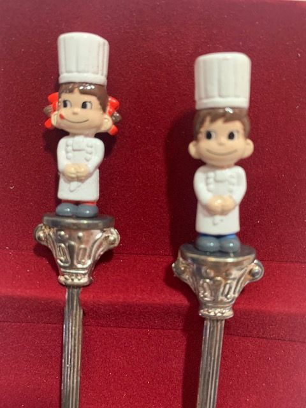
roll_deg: +1.8
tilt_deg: -14.2
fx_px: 306
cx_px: 153
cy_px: 204
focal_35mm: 26
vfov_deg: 67.3
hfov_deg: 53.1
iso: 320
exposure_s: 1/33
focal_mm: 4.25
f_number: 1.8
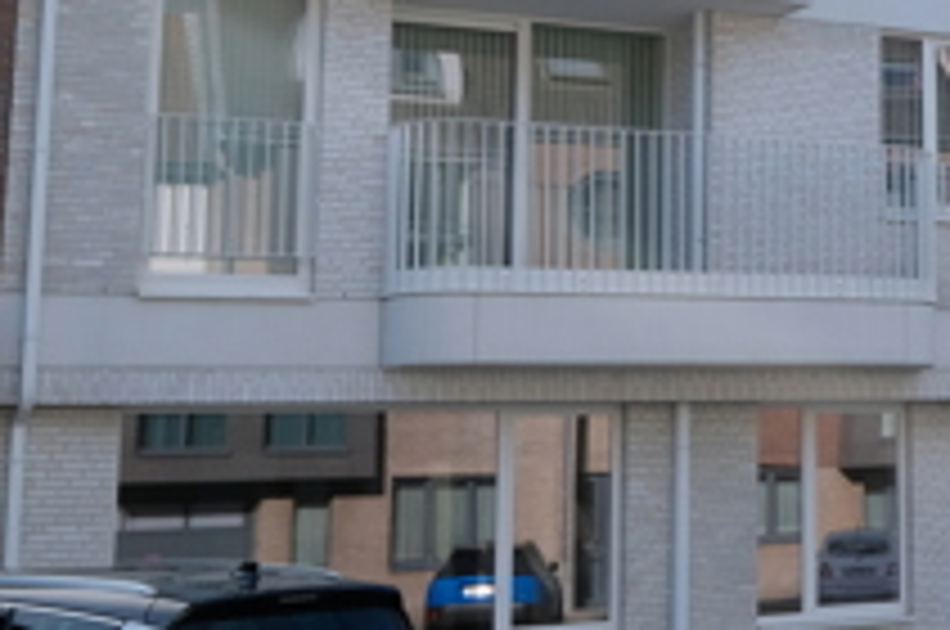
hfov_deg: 22.2
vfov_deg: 16.4
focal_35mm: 82
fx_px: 2161
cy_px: 50
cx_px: 1247
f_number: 8
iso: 400
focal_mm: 15.9
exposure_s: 1/340
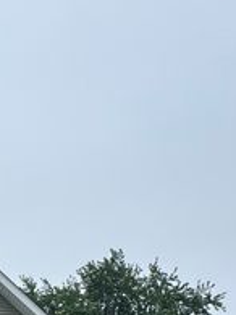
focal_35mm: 48
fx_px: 437
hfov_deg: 26.7
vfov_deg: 33.7
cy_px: 358
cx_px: -50
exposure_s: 1/435
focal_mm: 2.22
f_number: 2.2
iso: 40
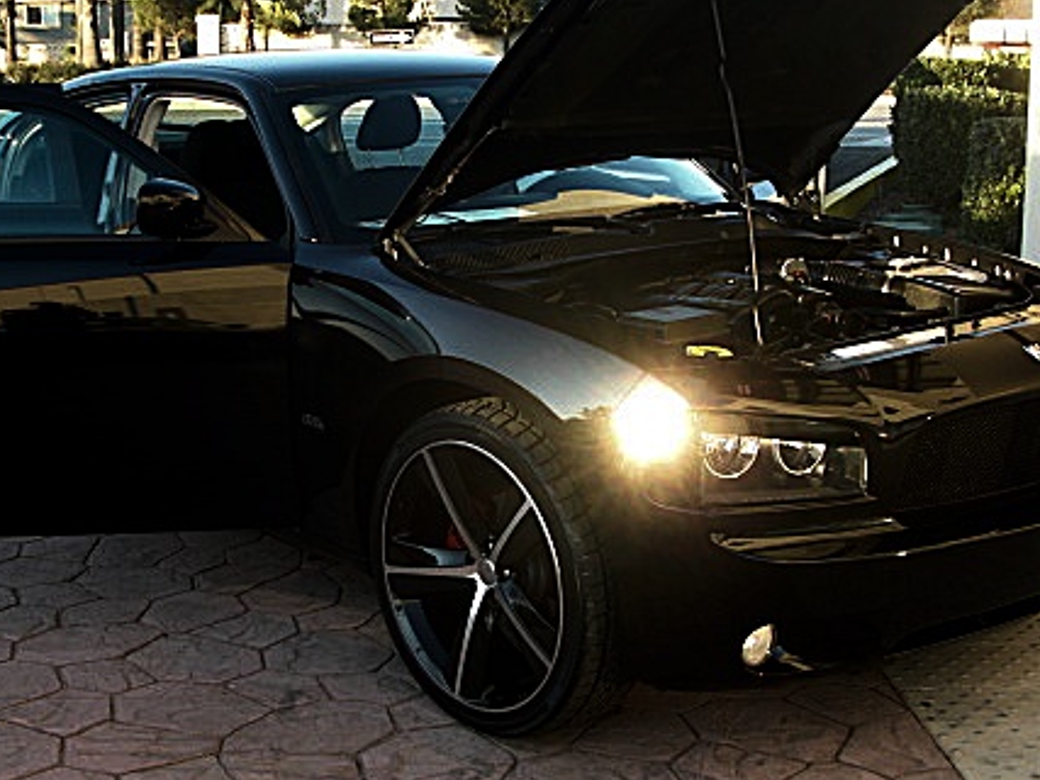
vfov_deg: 27.0
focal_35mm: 54
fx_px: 1622
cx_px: 436
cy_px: 380
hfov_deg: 35.5
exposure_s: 1/80
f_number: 2.8
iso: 50
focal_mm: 6.3
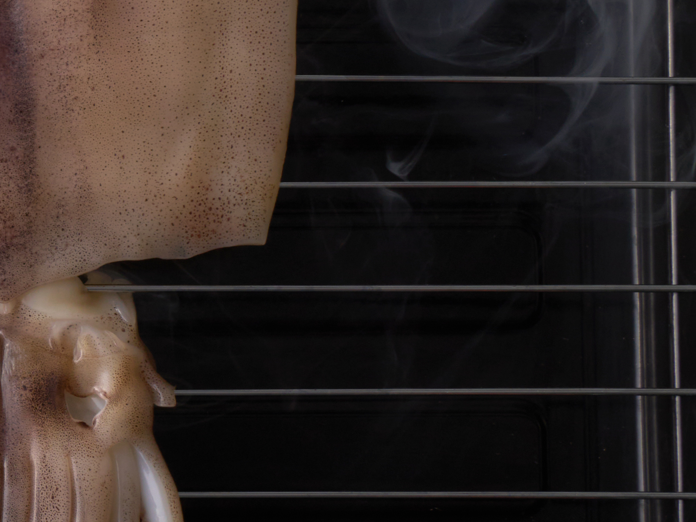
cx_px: -438
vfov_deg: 6.4
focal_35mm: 232
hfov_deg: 8.3
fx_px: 4664
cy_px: 115
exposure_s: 1/250
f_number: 16
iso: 100
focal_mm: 48
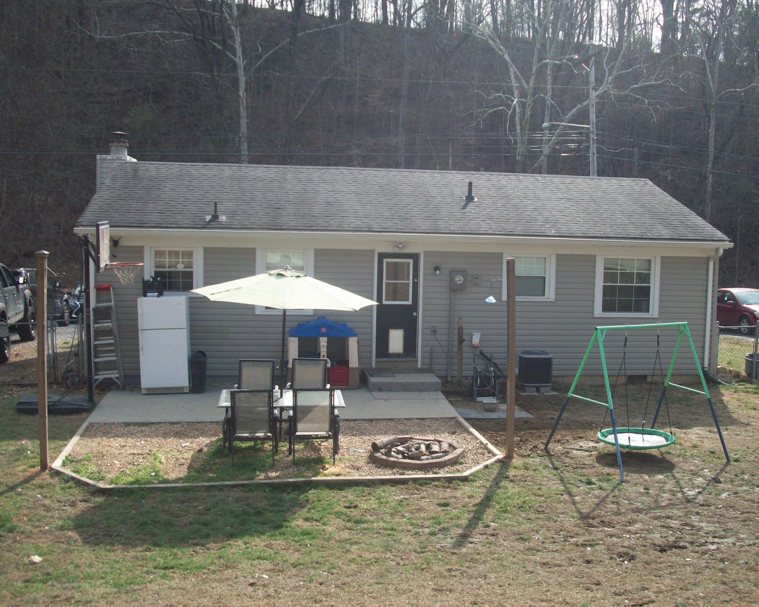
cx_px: 396
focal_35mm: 39
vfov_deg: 38.2
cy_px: 306
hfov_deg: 46.8
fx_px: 876
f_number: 5.6
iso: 80
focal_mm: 6.2
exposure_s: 1/192
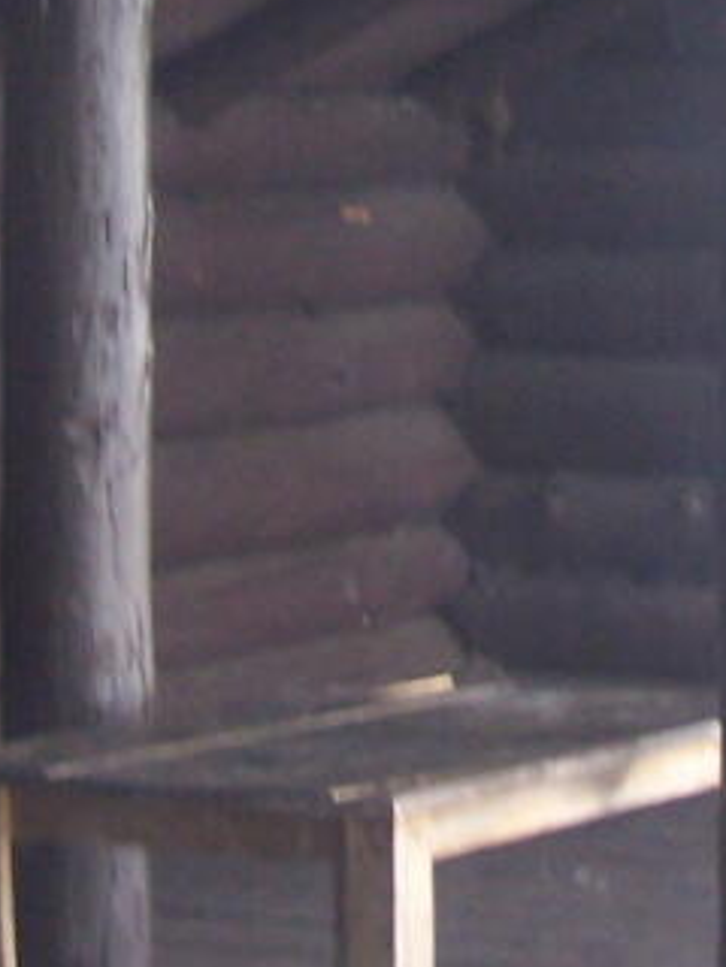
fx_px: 4530
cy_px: 80
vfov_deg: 12.1
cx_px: 871
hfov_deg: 9.0
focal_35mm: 162
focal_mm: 6.3
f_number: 2.8
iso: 140
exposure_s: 1/30
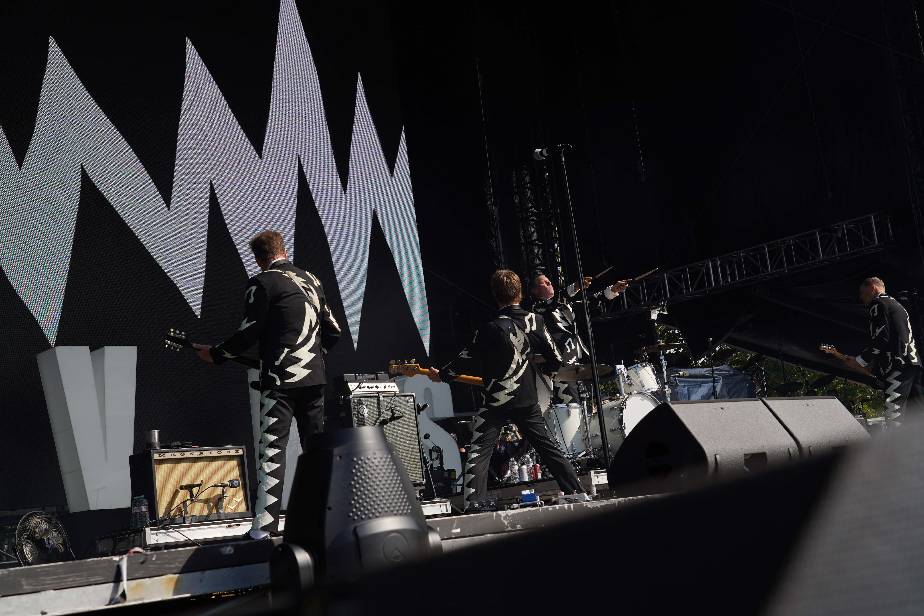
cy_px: 308
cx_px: 462
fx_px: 1258
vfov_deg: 27.5
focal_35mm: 49
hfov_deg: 40.3
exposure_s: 1/400
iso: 100
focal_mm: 49
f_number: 8
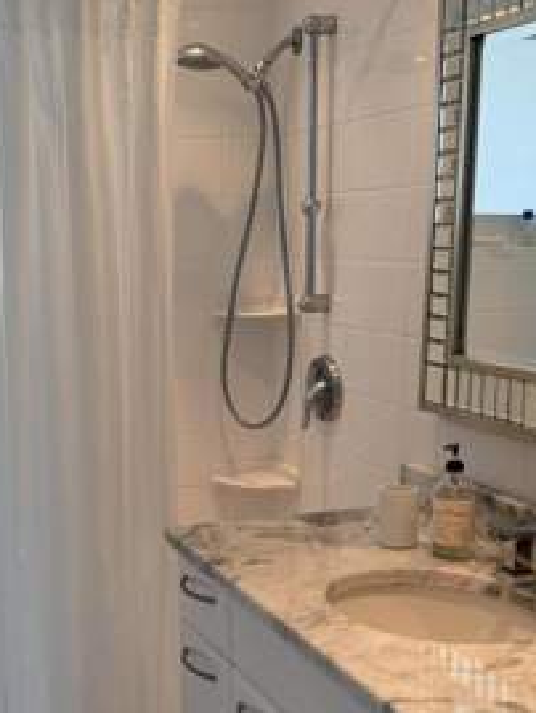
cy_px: 506
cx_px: 157
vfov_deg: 33.3
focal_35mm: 57
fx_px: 1176
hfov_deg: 25.5
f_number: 1.78
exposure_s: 1/156
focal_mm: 6.76
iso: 160
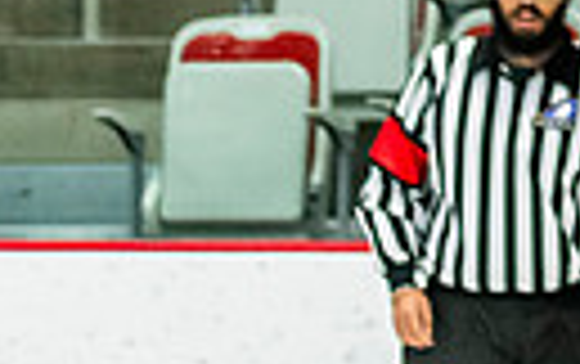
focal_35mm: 759
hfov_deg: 2.7
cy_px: 906
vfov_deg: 1.7
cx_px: -654
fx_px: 12013
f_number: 3.2
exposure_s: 1/800
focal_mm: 95
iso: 1600
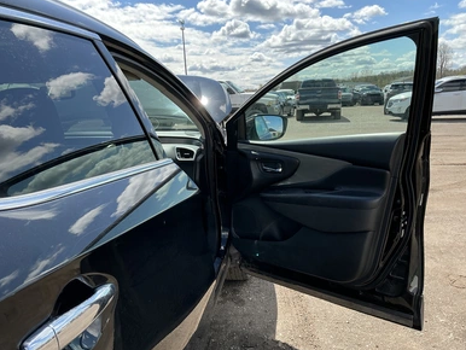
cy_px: 176
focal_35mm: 29
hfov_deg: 61.6
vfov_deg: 48.3
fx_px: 391
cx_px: 231
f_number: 1.8
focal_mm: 3
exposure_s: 1/829
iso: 25
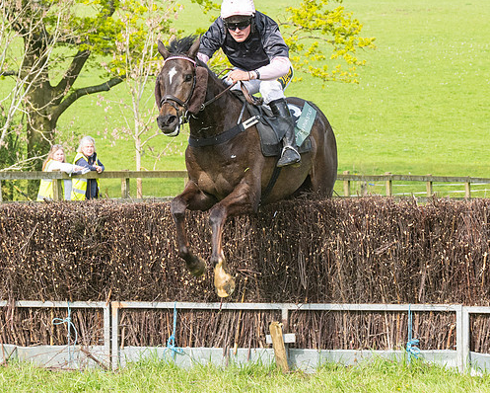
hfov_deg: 8.9
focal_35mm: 217
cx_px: 244
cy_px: 183
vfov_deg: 7.1
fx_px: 3148
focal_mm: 70
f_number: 5.6
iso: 400
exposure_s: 1/1000
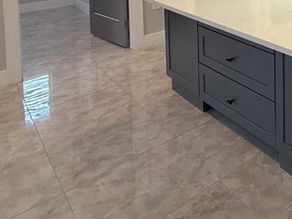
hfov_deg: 37.3
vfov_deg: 29.8
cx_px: 344
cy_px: -63
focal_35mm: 39
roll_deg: +0.5
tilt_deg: -2.8
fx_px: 329
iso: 250
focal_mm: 2.22
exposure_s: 1/120
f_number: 2.2
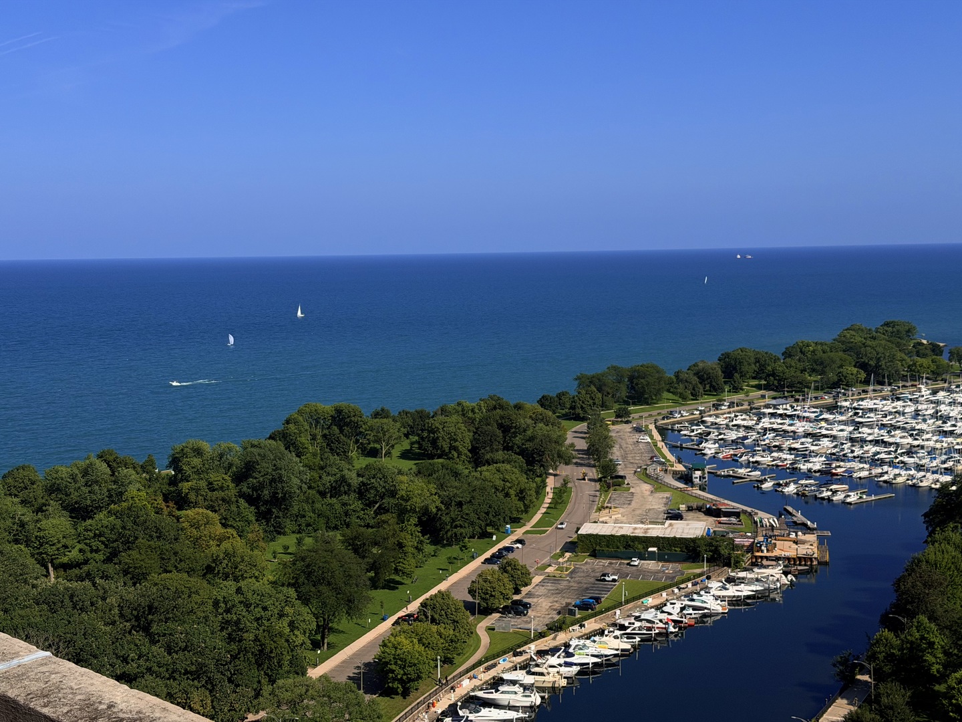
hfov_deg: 39.7
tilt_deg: -5.4
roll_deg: +0.7
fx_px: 1334
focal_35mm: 48
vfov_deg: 30.3
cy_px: 361
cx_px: 481
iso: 64
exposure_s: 1/7874
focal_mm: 6.76
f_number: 1.78
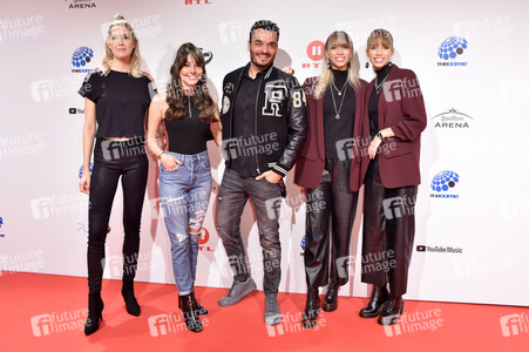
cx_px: 264
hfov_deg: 58.8
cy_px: 176
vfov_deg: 41.1
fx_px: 470
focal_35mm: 32
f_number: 5.6
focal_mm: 32
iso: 1250
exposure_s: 1/125
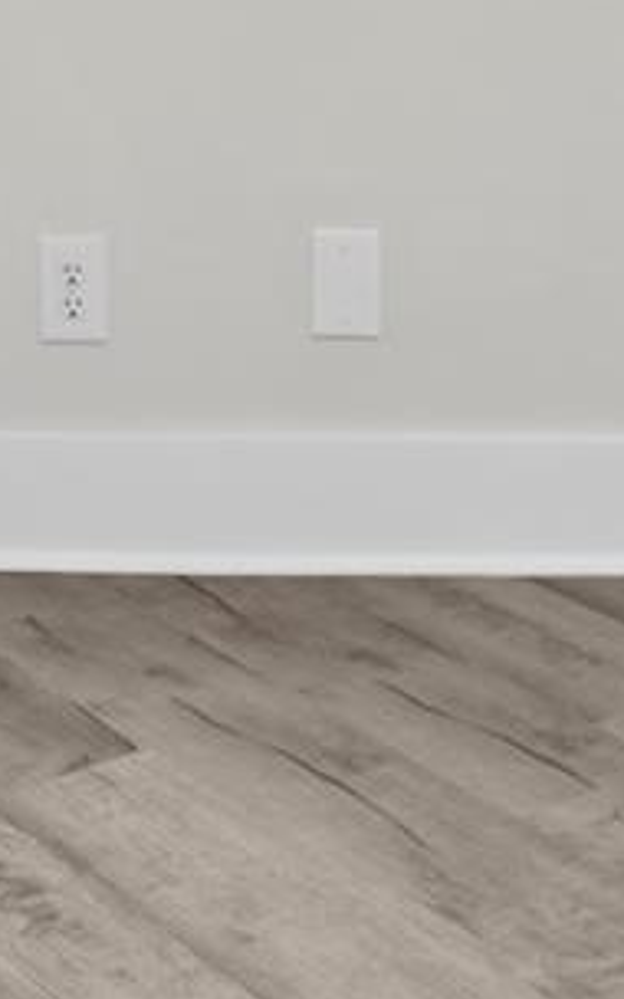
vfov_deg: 17.0
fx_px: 2993
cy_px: -534
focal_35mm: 110
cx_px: 929
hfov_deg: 11.4
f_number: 8
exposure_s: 1/1.25
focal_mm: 16
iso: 100
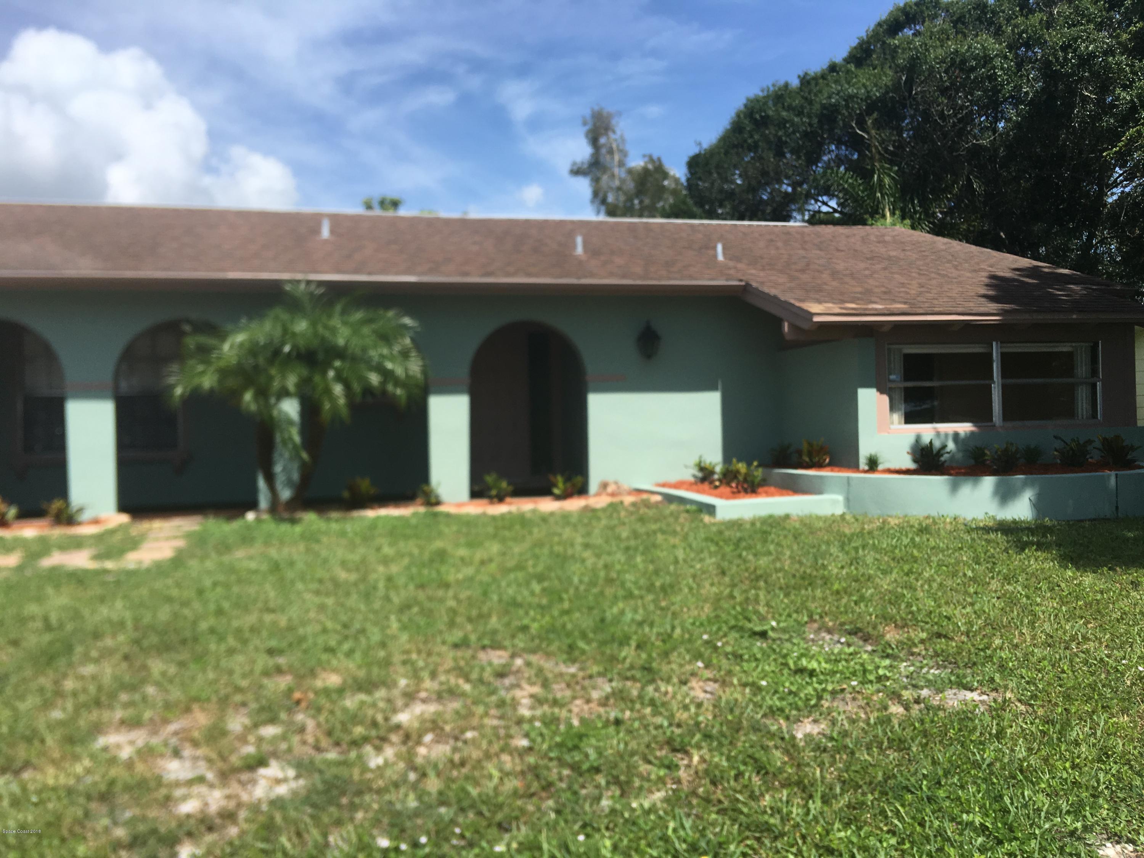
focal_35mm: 29
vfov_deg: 48.2
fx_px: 958
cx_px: 572
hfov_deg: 61.7
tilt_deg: +0.6
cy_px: 429
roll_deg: +1.2
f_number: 2.2
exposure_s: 1/1508
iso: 25
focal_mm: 4.15
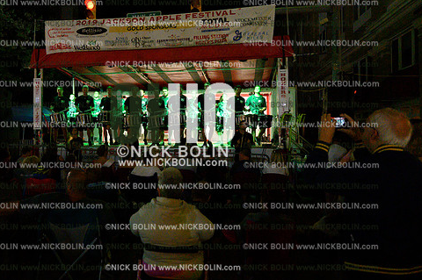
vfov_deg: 44.8
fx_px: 340
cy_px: 125
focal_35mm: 29
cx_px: 172
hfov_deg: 63.2
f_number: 4
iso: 32000
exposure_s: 1/1000
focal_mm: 24
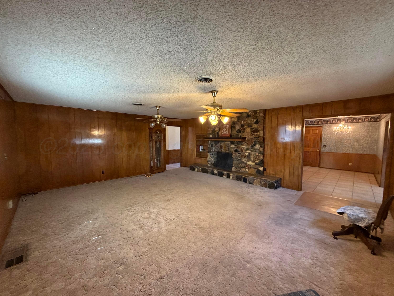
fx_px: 159
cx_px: 197
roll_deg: +0.0
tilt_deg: -4.7
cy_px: 148
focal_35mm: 14
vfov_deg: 85.7
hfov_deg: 102.1
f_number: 2.2
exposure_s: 1/60
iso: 400
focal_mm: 2.22
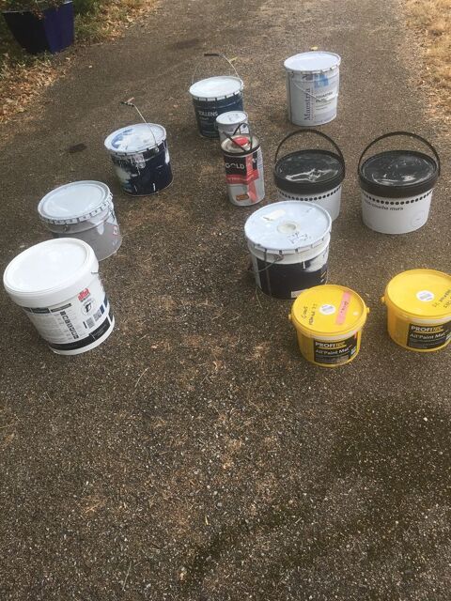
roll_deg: +3.8
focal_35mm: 29
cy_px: 300
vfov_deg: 61.7
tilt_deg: -39.0
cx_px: 226
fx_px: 504
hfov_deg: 48.2
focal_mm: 4.15
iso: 25
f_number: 2.2
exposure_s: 1/107
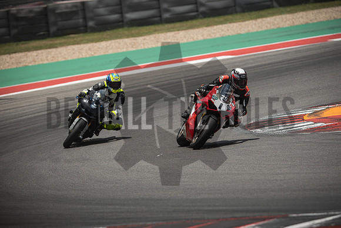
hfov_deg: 6.9
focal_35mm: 300
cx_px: 170
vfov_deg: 4.6
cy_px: 114
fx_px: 2842
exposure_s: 1/2000
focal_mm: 200
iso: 125
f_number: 3.2
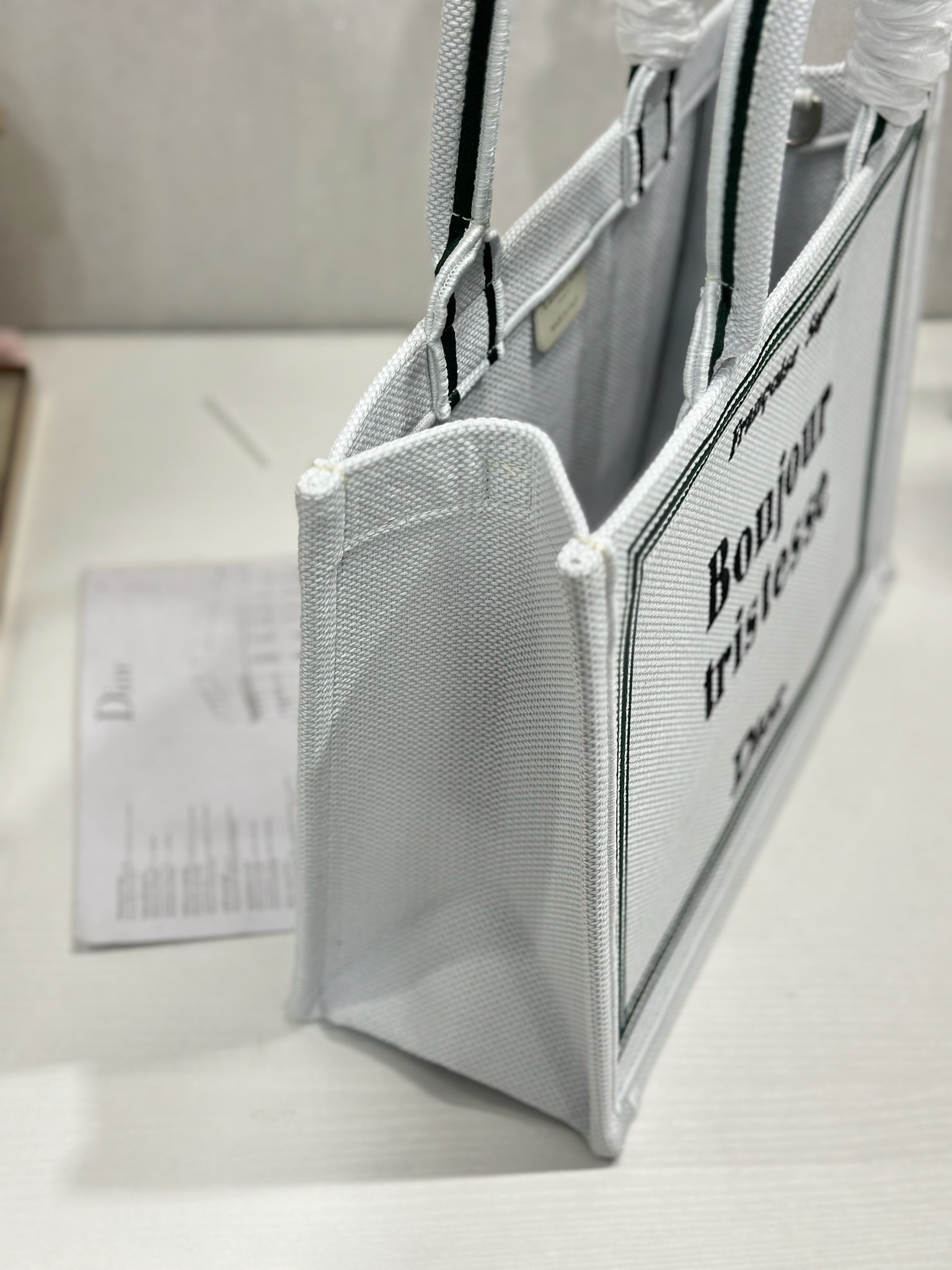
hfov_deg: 30.3
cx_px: 476
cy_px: 635
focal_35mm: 48
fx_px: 1760
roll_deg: -3.4
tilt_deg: -44.0
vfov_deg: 39.7
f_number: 1.78
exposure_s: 1/421
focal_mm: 6.86
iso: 80
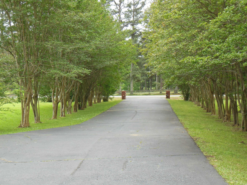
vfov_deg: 22.3
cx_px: 124
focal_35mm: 66
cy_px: 92
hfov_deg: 29.4
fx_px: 471
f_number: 4.3
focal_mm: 11.7
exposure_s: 1/200
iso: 125
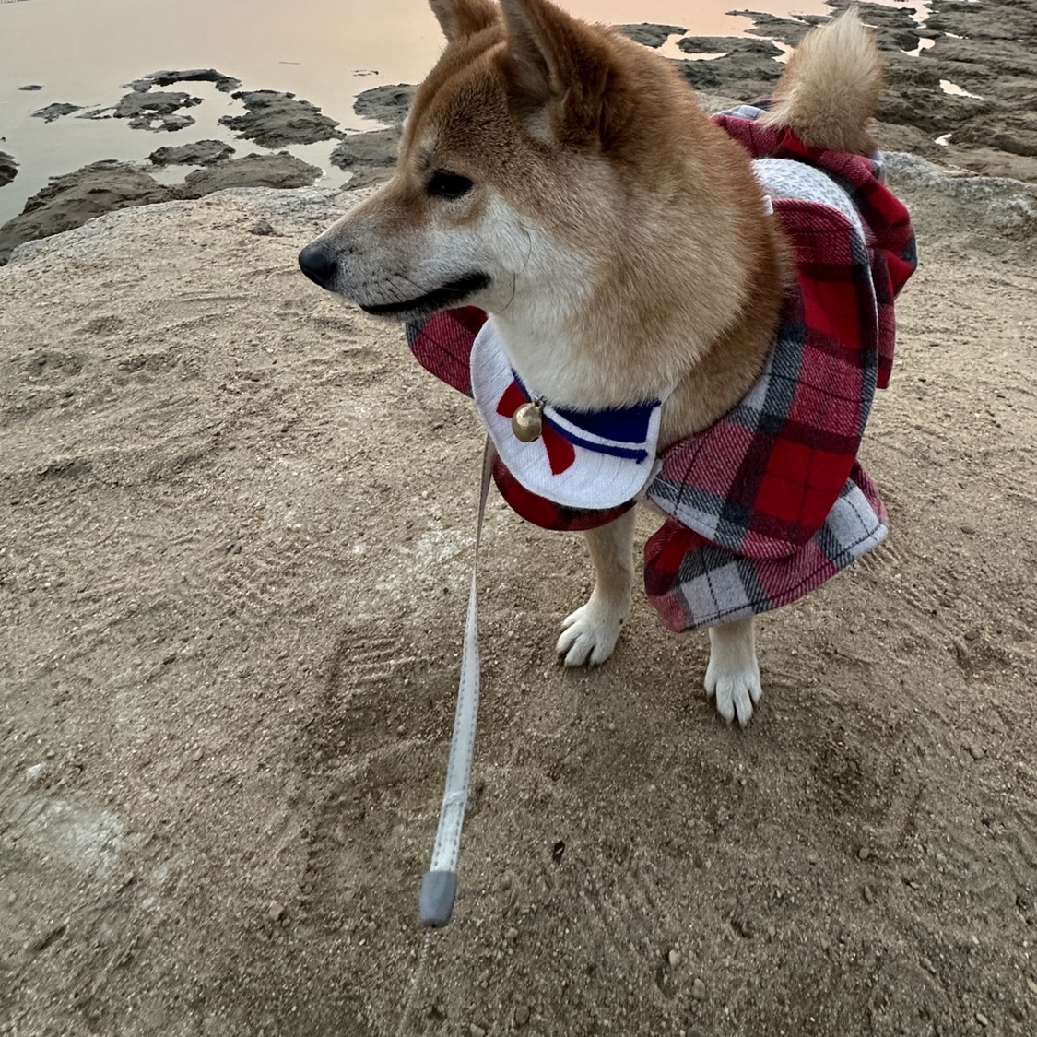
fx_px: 746
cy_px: 222
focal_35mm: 22
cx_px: 604
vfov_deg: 64.1
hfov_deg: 69.2
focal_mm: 2.22
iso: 400
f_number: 2.2
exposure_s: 1/60
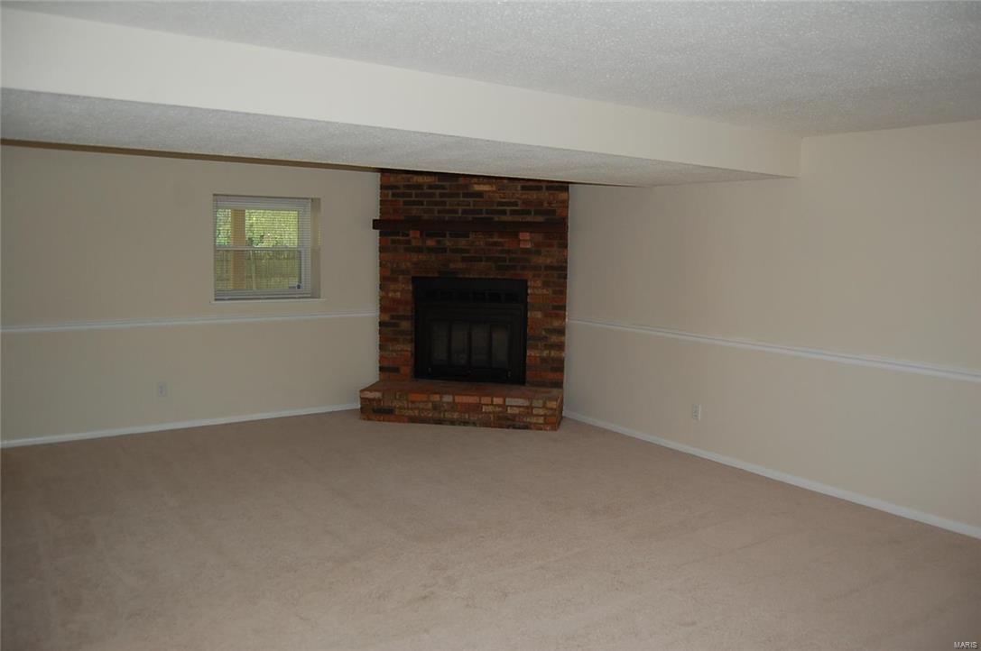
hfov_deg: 67.4
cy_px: 326
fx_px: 735
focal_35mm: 27
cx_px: 490
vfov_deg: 47.8
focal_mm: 18
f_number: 3.5
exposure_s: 1/60
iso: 400
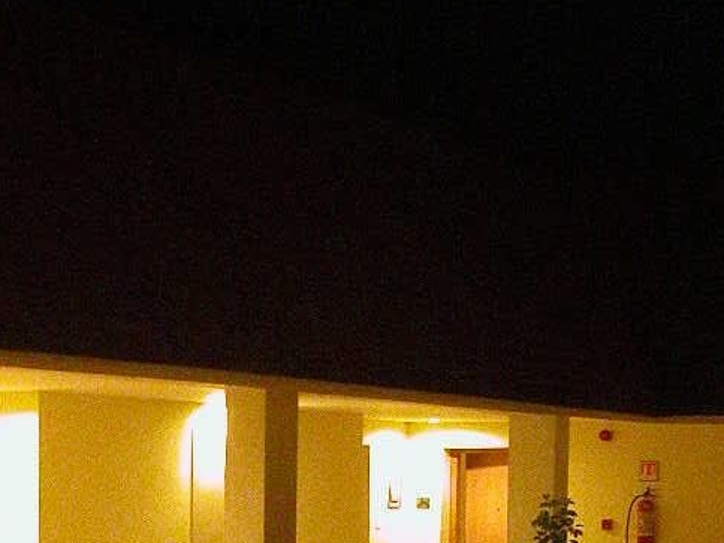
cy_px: 752
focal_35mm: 90
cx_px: 177
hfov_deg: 21.6
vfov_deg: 15.4
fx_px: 1882
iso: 800
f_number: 2.8
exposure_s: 1/7.6
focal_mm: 8.9
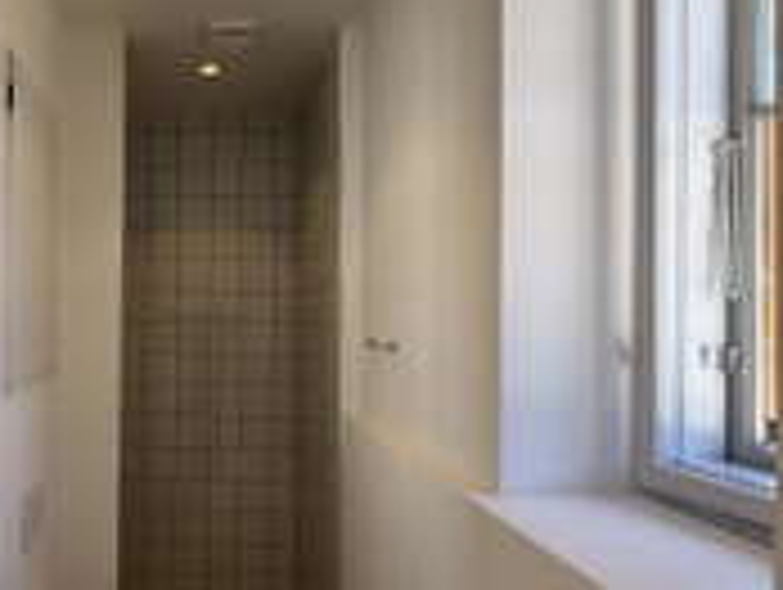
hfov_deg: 55.4
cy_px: 320
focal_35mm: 30
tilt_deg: -0.2
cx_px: 151
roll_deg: -0.2
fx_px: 680
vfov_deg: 46.9
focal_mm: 2.22
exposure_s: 1/139
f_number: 2.2
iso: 50
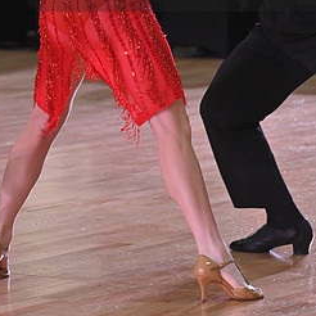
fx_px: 3005
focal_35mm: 291
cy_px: -31
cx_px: 214
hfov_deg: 6.0
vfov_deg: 6.0
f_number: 5
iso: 2000
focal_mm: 145
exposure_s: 1/320
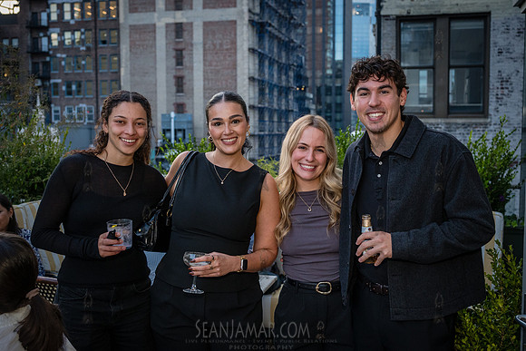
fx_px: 587
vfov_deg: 33.3
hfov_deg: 48.3
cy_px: 174
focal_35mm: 40
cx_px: 268
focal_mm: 35
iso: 1000
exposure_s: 1/320
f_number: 4
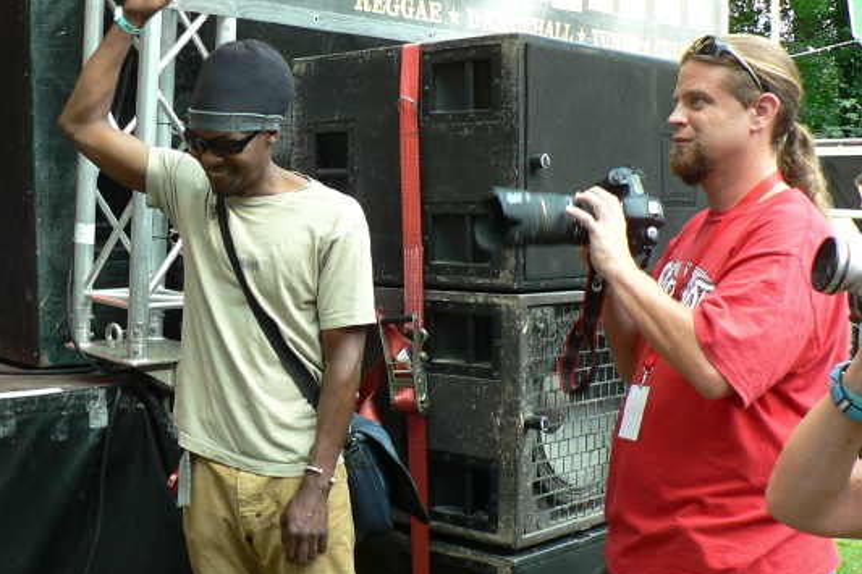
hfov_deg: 47.3
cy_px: 272
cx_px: 378
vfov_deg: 32.6
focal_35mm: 41
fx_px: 981
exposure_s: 1/60
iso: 64
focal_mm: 6
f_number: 2.8
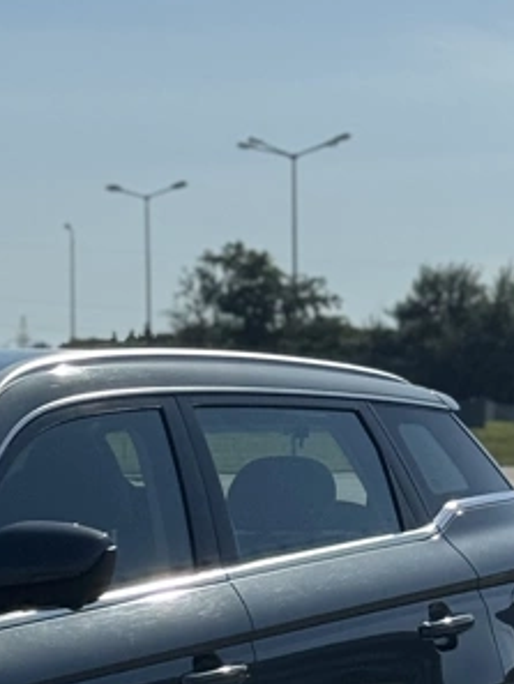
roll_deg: +0.4
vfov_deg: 10.1
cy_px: 742
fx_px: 3838
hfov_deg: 7.6
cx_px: -207
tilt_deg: -4.5
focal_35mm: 194
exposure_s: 1/9009
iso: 80
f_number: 1.78
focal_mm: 6.86
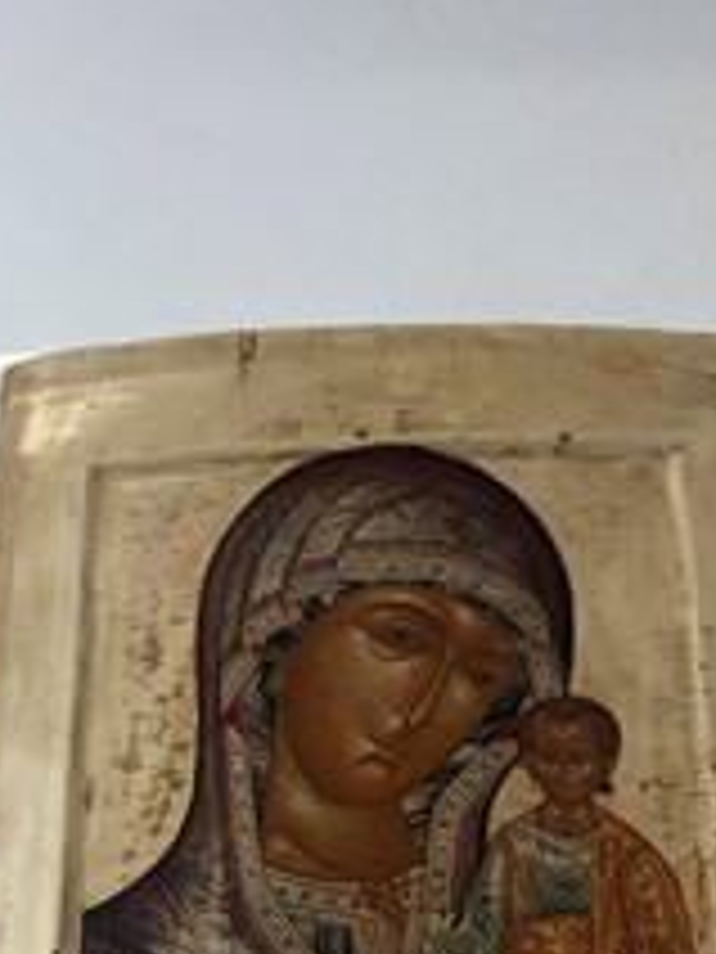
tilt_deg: -67.9
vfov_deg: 37.1
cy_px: 806
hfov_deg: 29.6
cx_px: 401
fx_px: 1351
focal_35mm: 49
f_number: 1.6
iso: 100
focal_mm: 5.96
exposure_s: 1/100
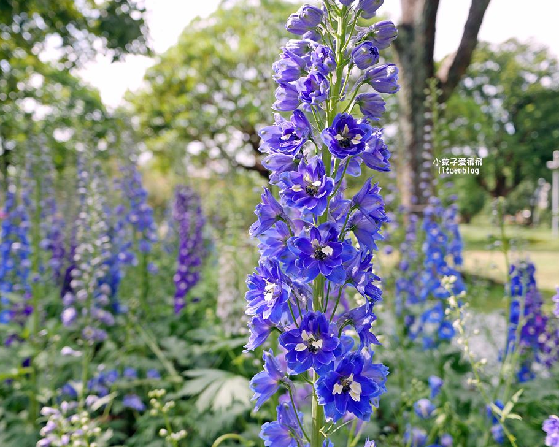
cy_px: 229
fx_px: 496
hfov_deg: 58.7
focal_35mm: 30
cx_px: 254
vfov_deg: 48.5
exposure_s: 1/640
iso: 200
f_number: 3.2
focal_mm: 14
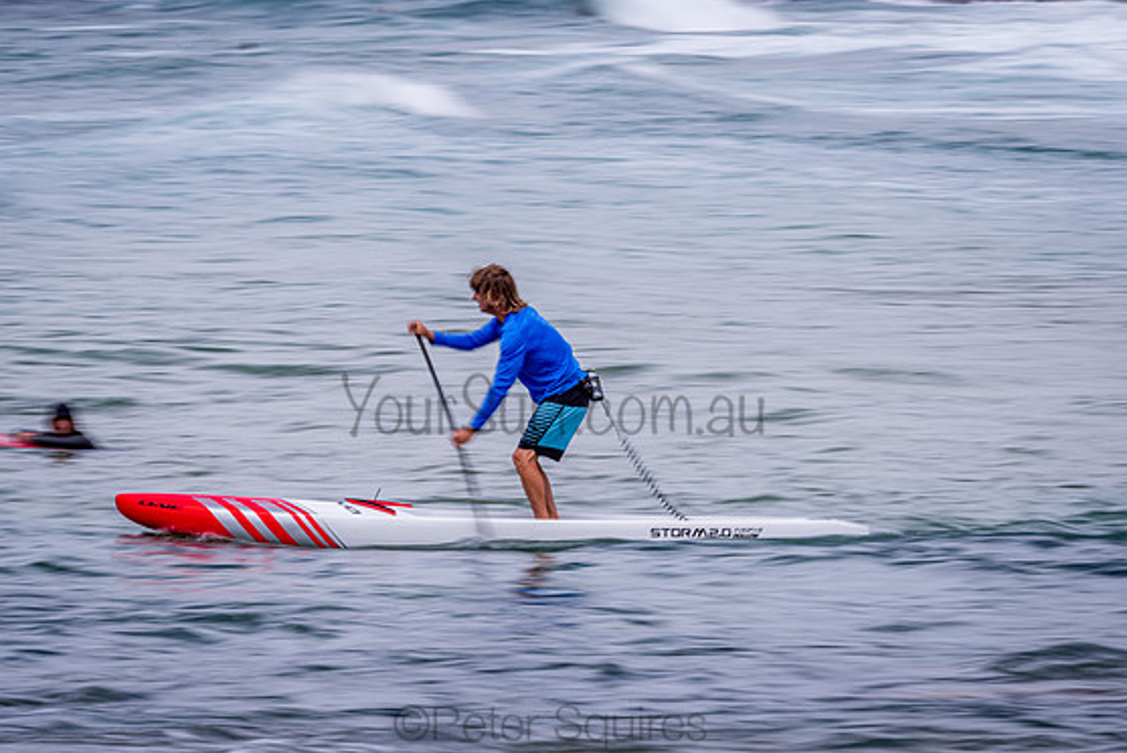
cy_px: 388
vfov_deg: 4.6
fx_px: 9459
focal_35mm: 302
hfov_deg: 6.8
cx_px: 550
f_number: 18
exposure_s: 1/20
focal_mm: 290
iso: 64
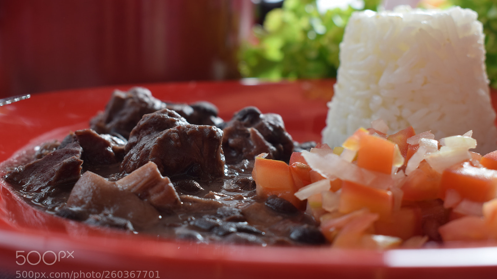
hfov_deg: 37.5
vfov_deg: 21.6
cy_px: 132
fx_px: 732
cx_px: 247
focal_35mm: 56
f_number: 8
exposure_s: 1/125
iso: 200
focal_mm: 35
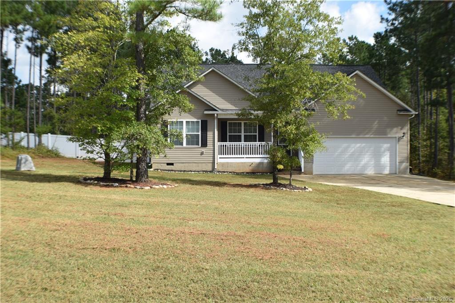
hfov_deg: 41.1
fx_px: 606
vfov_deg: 28.1
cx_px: 228
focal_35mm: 48
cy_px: 152
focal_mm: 32
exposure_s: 1/320
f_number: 9
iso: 200
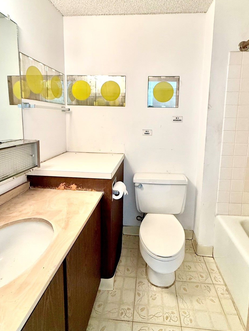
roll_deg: -1.0
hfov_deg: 71.4
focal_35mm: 18
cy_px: 138
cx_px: 136
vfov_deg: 87.0
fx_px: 173
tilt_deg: -6.0
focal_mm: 2.22
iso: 320
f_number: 2.2
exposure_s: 1/120
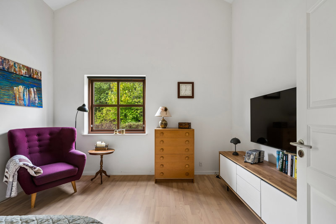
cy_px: 112
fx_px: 145
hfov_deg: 98.6
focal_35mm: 16
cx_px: 168
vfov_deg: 75.5
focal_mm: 15.5
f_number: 6.3
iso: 400
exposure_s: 1/40
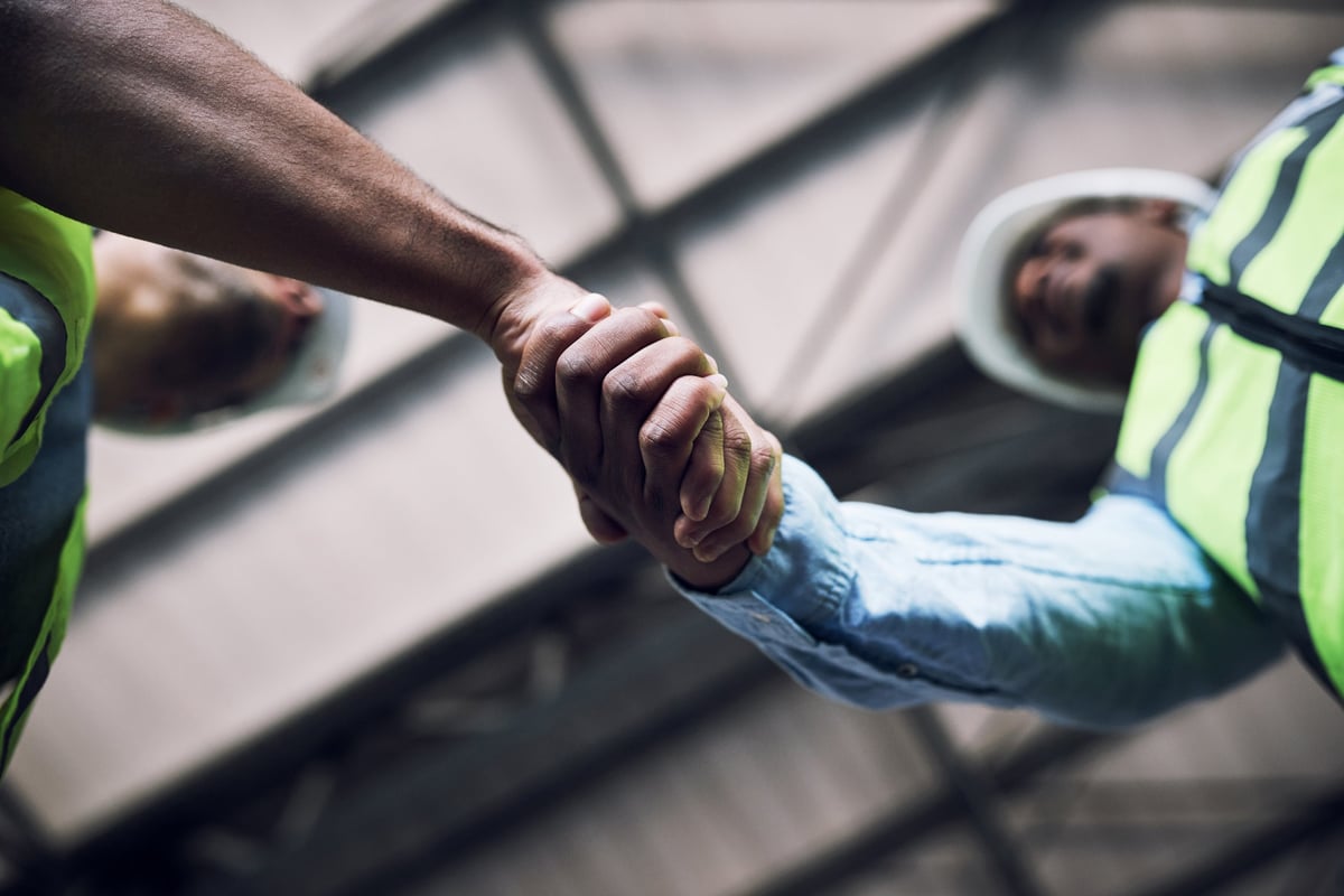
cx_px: 672
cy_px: 448
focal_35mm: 35
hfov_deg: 54.4
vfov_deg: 37.9
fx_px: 1307
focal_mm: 35
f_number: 2.5
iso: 500
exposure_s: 1/320
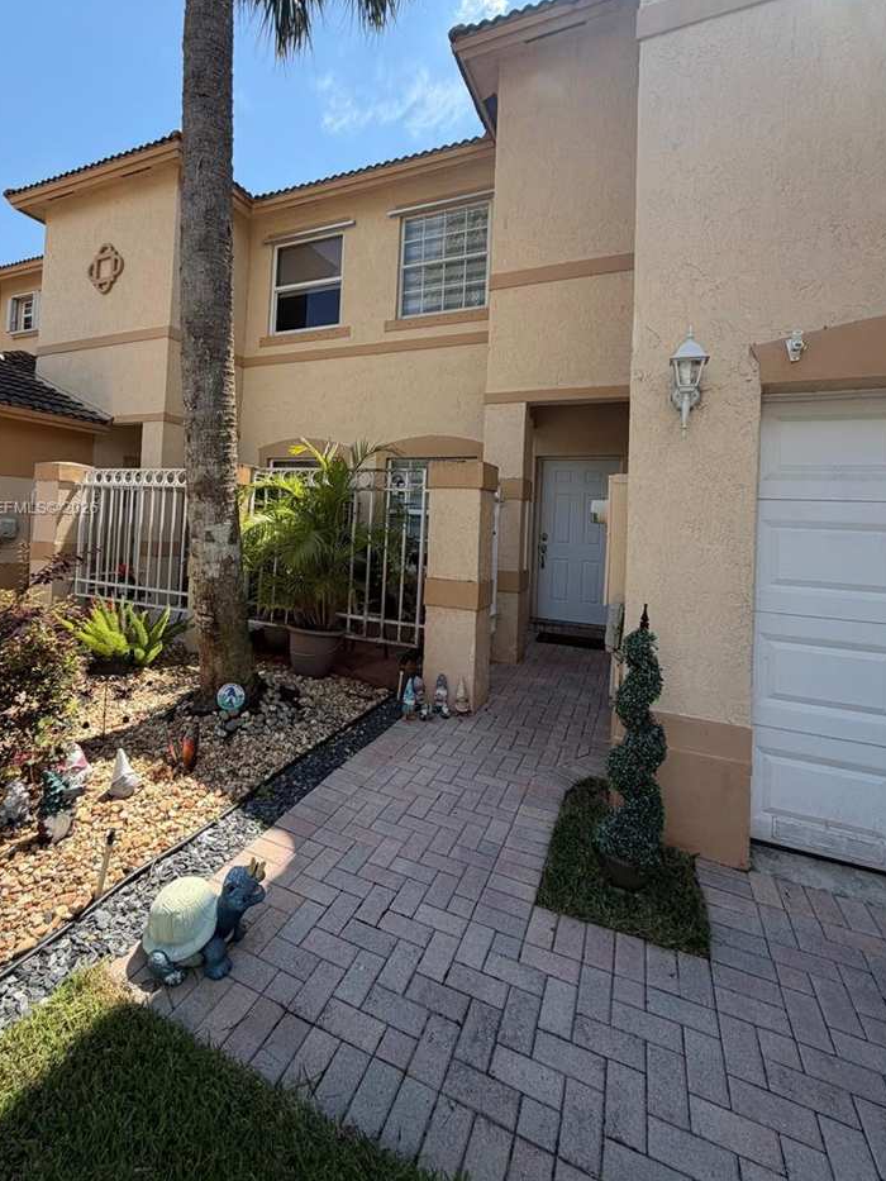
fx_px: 546
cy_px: 509
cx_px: 396
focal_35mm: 16
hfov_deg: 77.9
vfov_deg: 93.9
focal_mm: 2.22
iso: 40
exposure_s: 1/770
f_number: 2.2
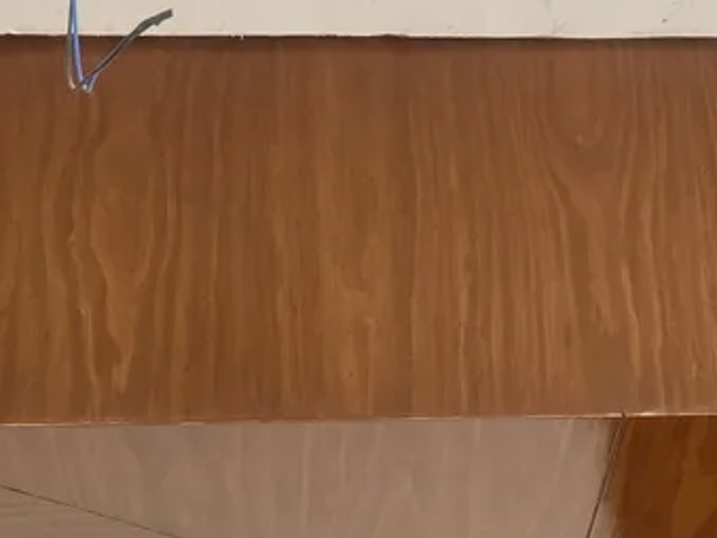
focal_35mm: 92
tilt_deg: +24.8
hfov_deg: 21.3
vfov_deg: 15.9
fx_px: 1905
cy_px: 468
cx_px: 448
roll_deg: +2.9
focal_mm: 4.25
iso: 80
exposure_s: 1/121
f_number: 1.8
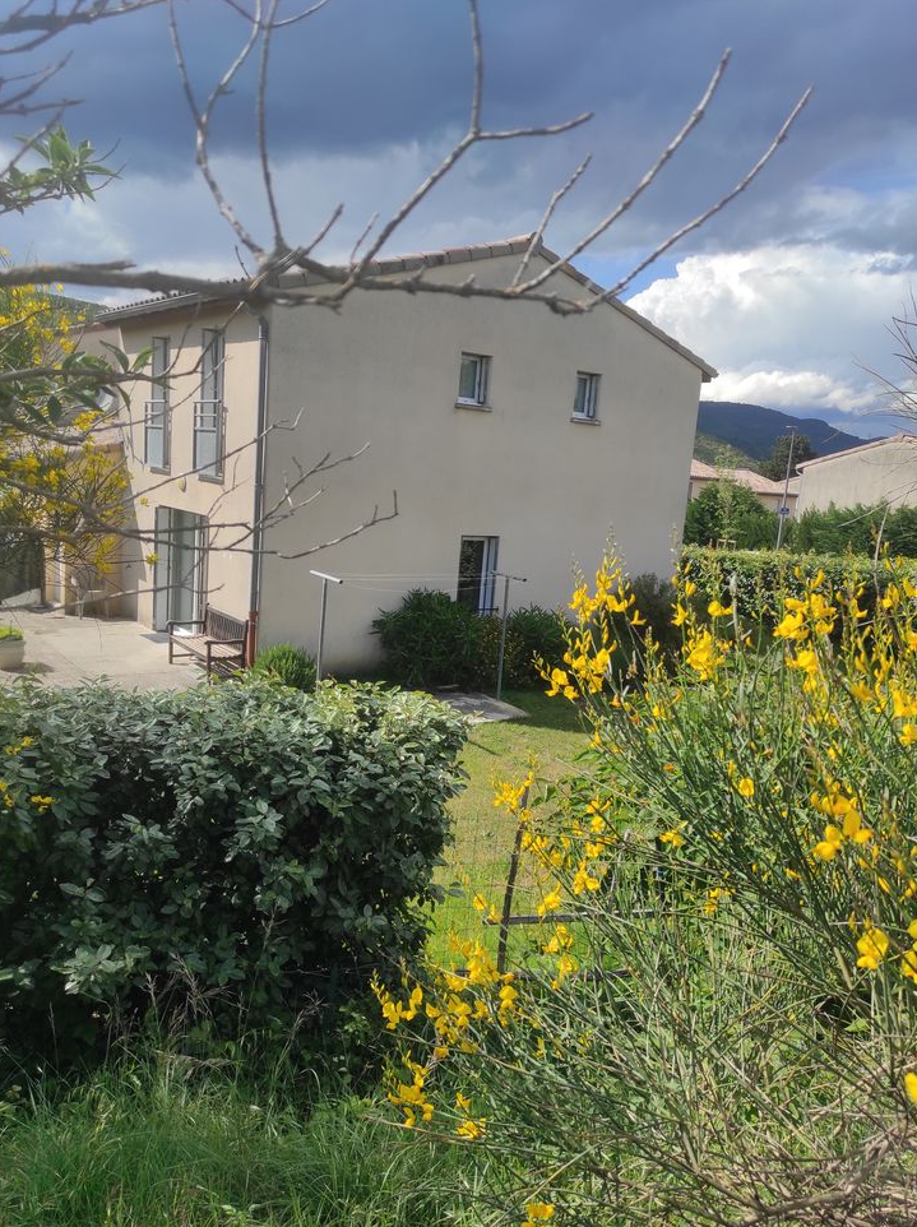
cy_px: 625
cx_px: 460
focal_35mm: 26
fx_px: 920
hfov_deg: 53.0
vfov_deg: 67.4
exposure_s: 1/2006
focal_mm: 5.43
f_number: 1.89
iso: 100
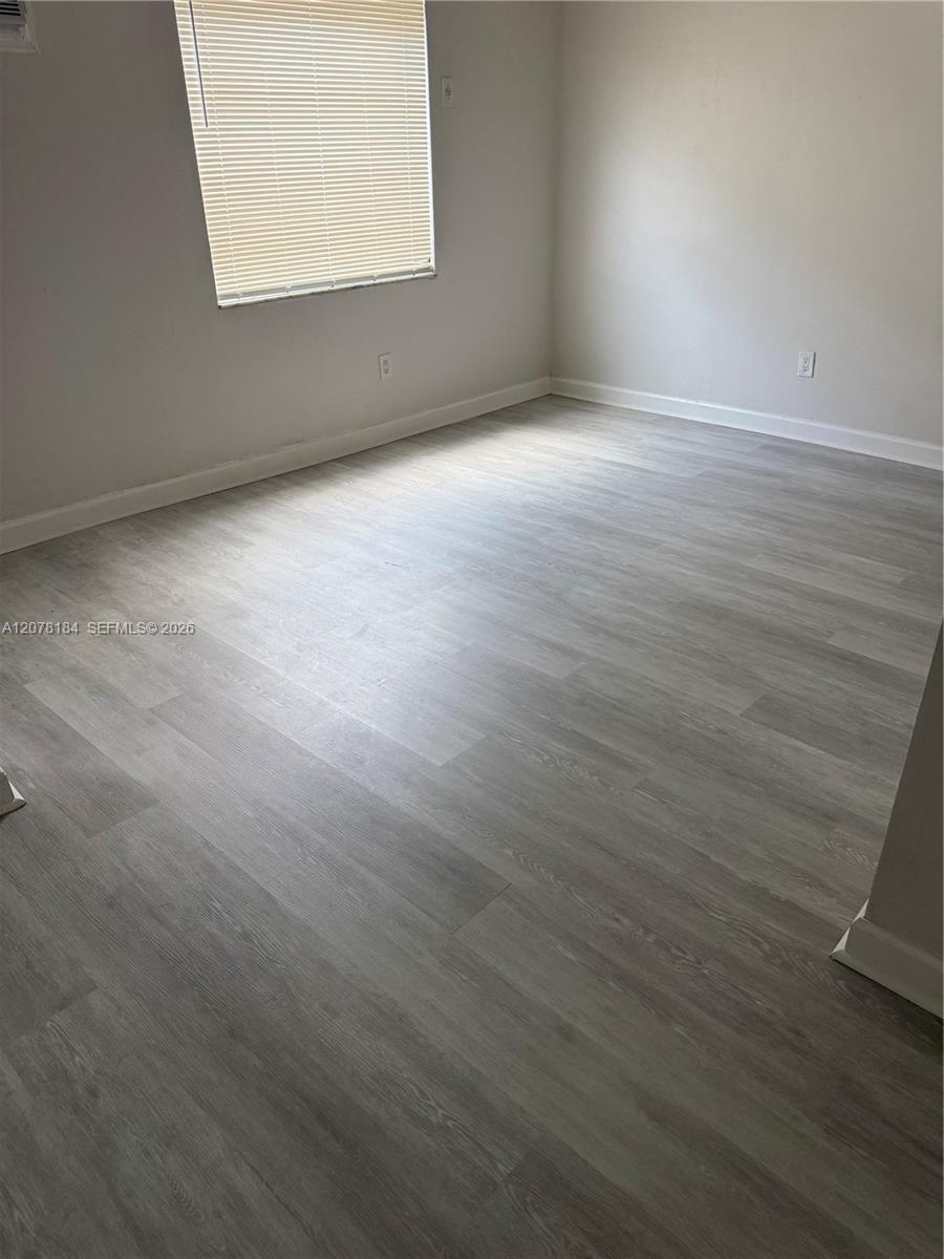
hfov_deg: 56.8
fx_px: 873
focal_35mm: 24
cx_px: 472
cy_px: 630
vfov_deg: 71.6
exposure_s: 1/117
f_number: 1.78
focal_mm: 6.76
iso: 200
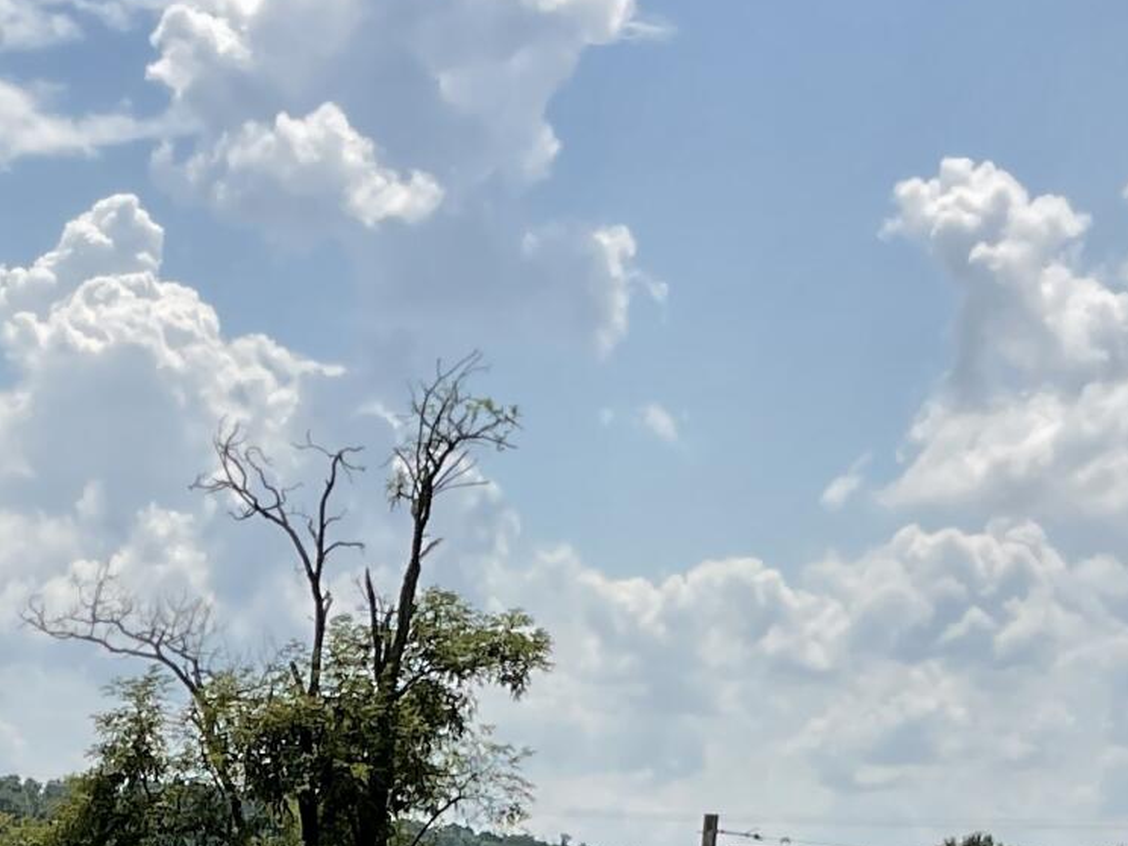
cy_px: 1516
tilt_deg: -9.2
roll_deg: -0.7
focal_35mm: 117
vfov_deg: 11.7
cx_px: 259
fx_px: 3813
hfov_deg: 16.7
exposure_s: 1/3125
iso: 20
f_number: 1.8
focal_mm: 3
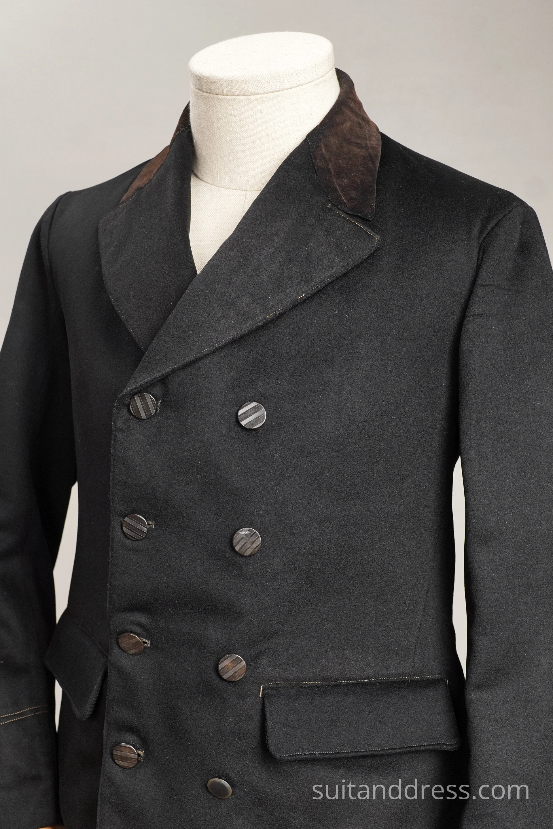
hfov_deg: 28.1
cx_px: 276
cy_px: 414
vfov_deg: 41.1
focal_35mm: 48
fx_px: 1106
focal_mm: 32
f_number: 5.6
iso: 400
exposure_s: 1/60
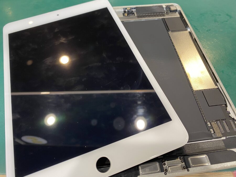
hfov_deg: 67.3
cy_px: 88
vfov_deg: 53.1
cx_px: 118
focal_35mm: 26
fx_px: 177
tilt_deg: -56.4
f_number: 1.8
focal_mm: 4.25
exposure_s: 1/50
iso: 100
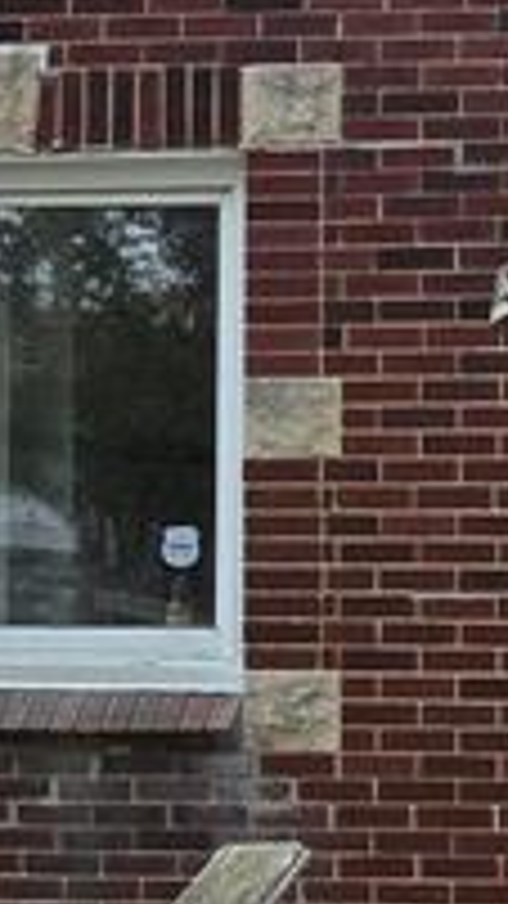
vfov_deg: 29.3
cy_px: 553
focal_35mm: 72
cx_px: 994
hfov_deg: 14.2
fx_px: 1725
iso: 25
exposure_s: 1/212
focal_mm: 1.7
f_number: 2.2
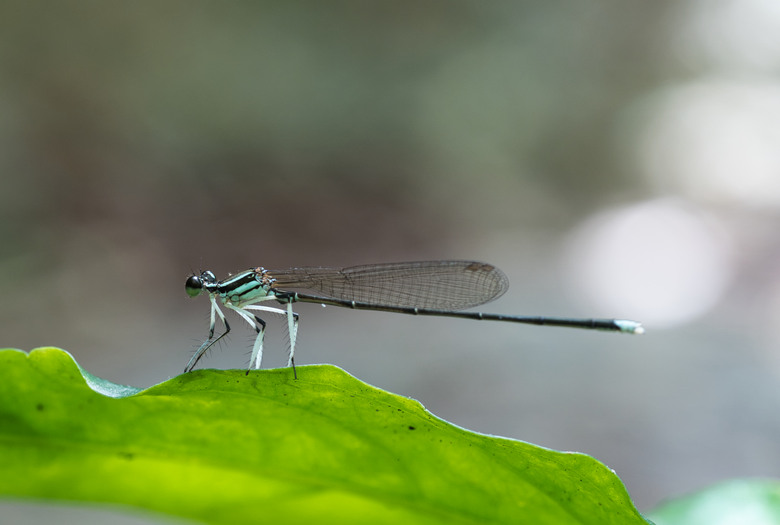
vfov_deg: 9.2
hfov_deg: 13.6
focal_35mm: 150
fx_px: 3259
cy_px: 262
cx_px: 390
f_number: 6.3
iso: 800
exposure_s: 1/60
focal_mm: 100
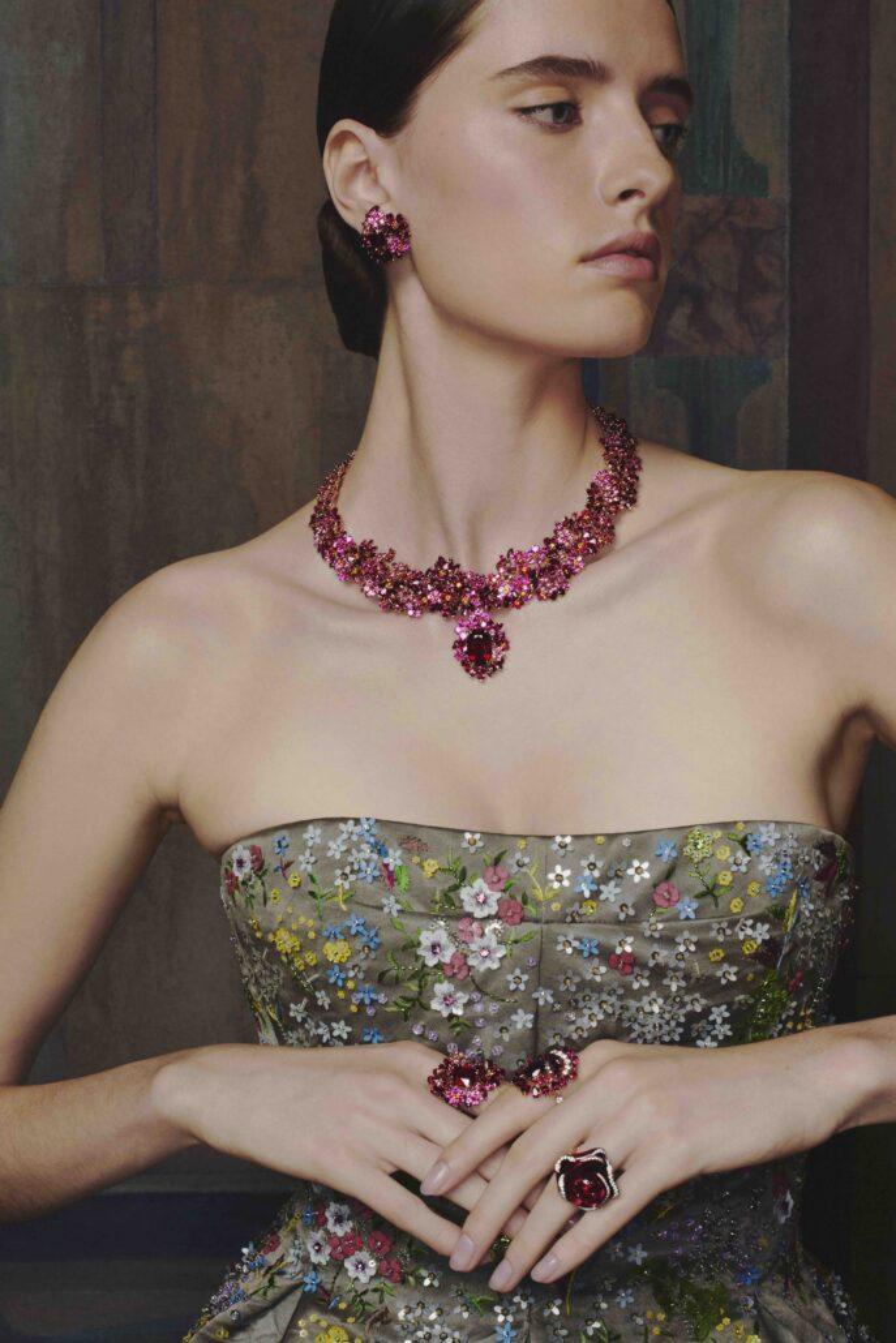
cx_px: 448
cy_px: 672
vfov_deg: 39.6
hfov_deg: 27.0
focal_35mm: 50
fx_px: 1866
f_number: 16
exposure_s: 1/125
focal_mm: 50
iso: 800
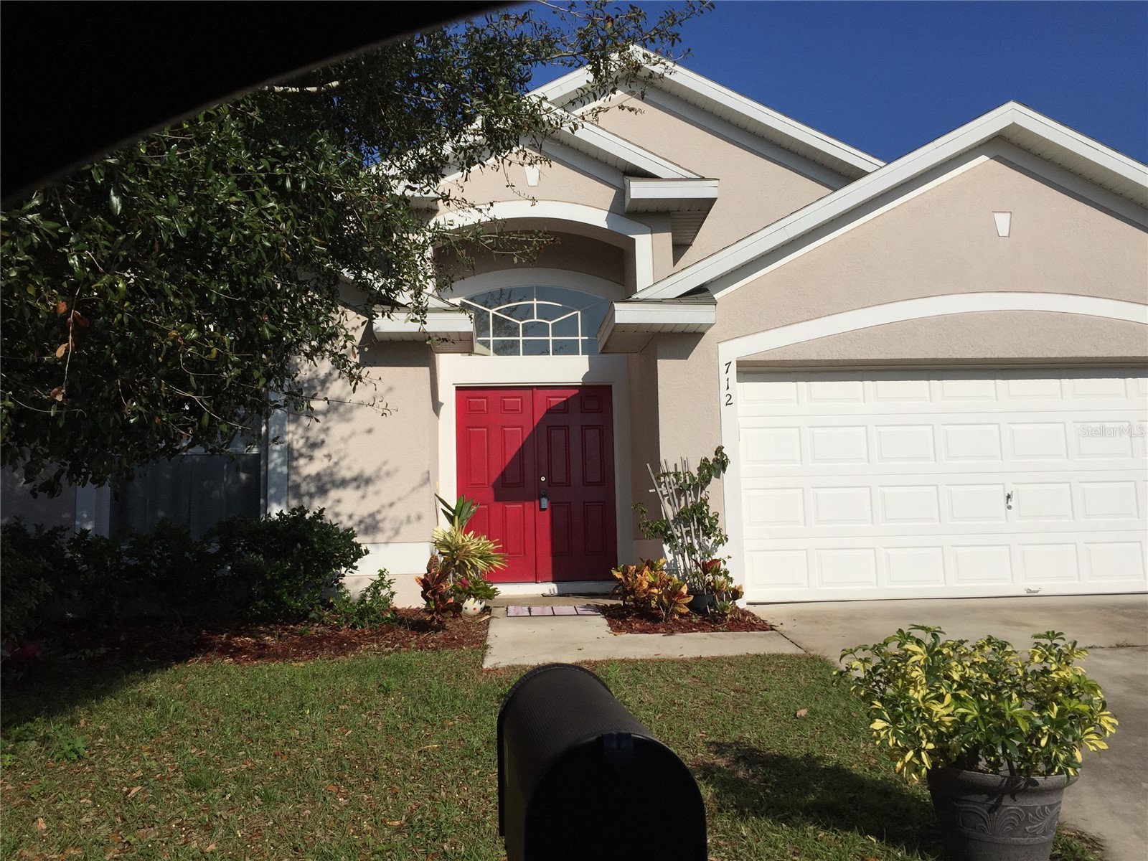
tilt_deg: +6.5
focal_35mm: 29
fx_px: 962
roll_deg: +1.0
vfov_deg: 48.2
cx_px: 574
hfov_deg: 61.7
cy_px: 430
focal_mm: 4.15
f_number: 2.2
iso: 32
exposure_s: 1/5650
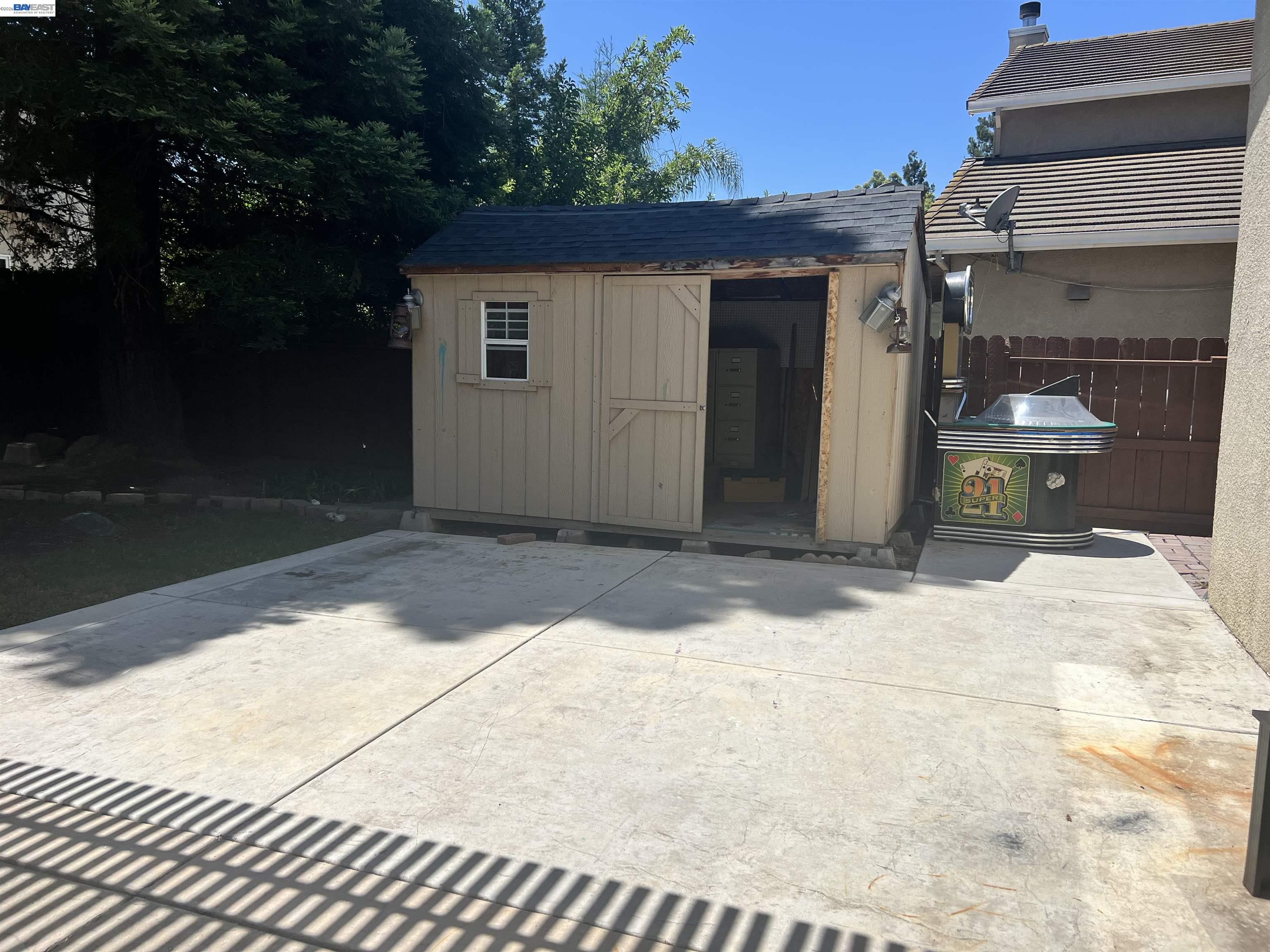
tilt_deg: -3.8
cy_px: 476
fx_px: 954
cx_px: 635
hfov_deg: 67.3
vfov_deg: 53.1
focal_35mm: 26
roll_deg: -1.4
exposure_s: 1/6211
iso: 50
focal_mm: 5.7
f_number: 1.5
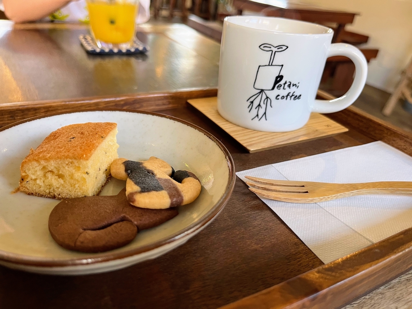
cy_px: 154
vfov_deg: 53.1
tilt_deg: -30.3
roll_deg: -6.9
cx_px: 206
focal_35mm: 26
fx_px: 309
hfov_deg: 67.3
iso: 160
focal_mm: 5.1
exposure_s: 1/60
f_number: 1.6
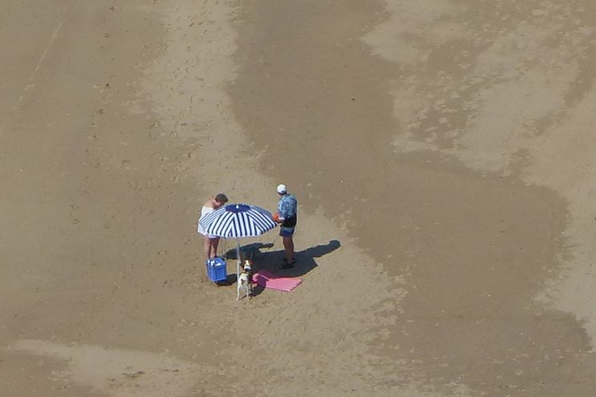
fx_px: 14052
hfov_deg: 2.4
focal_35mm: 849
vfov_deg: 1.6
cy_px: 387
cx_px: 733
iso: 100
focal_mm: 48.3
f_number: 5
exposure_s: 1/1300
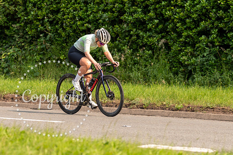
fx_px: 1722
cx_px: 59
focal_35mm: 266
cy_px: 79
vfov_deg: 5.2
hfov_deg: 7.7
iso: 200
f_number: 3.2
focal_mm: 130
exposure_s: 1/1000
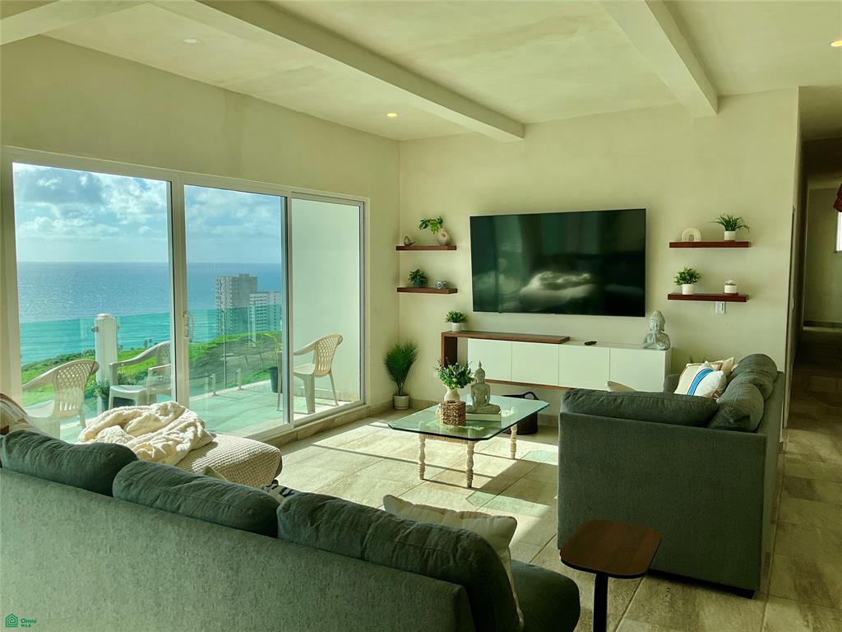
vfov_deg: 48.2
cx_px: 421
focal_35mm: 29
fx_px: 705
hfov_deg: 61.7
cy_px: 316
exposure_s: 1/883
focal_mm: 3
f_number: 1.8
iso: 25
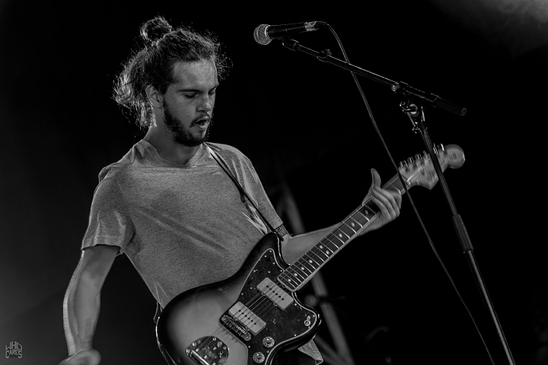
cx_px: 274
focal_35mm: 210
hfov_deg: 9.8
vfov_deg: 6.5
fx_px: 3196
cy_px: 182
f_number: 2.8
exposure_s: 1/100
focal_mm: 140
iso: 640
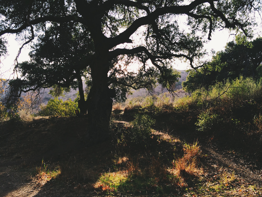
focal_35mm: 30
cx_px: 131
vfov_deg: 46.8
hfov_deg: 60.0
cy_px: 98
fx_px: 227
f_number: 2.2
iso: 32
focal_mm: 4.12
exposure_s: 1/513
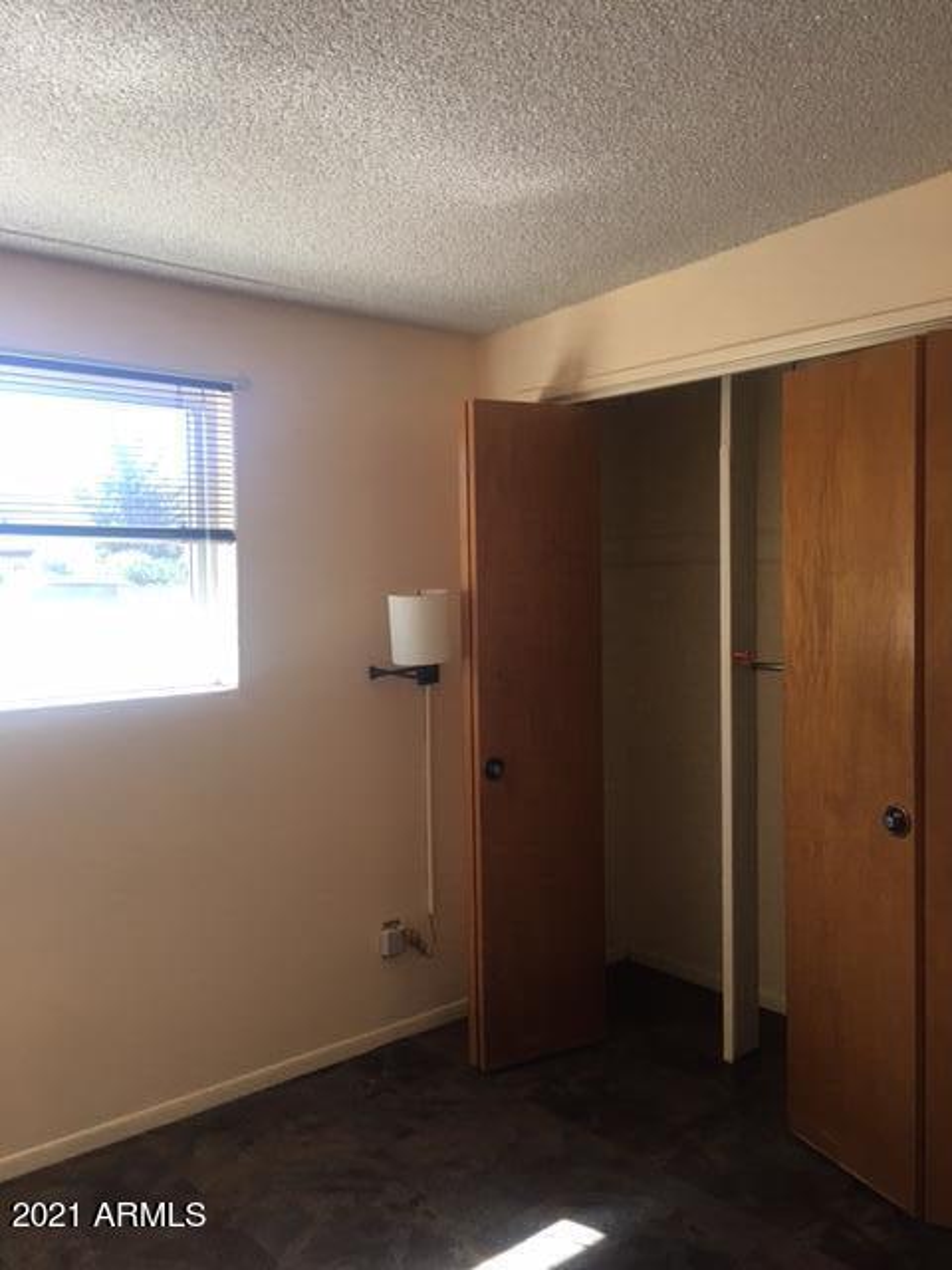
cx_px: 476
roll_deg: +0.0
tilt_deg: -2.5
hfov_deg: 48.2
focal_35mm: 29
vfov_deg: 61.7
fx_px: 1063
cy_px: 635
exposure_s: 1/30
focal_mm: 4.15
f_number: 2.2
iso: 25
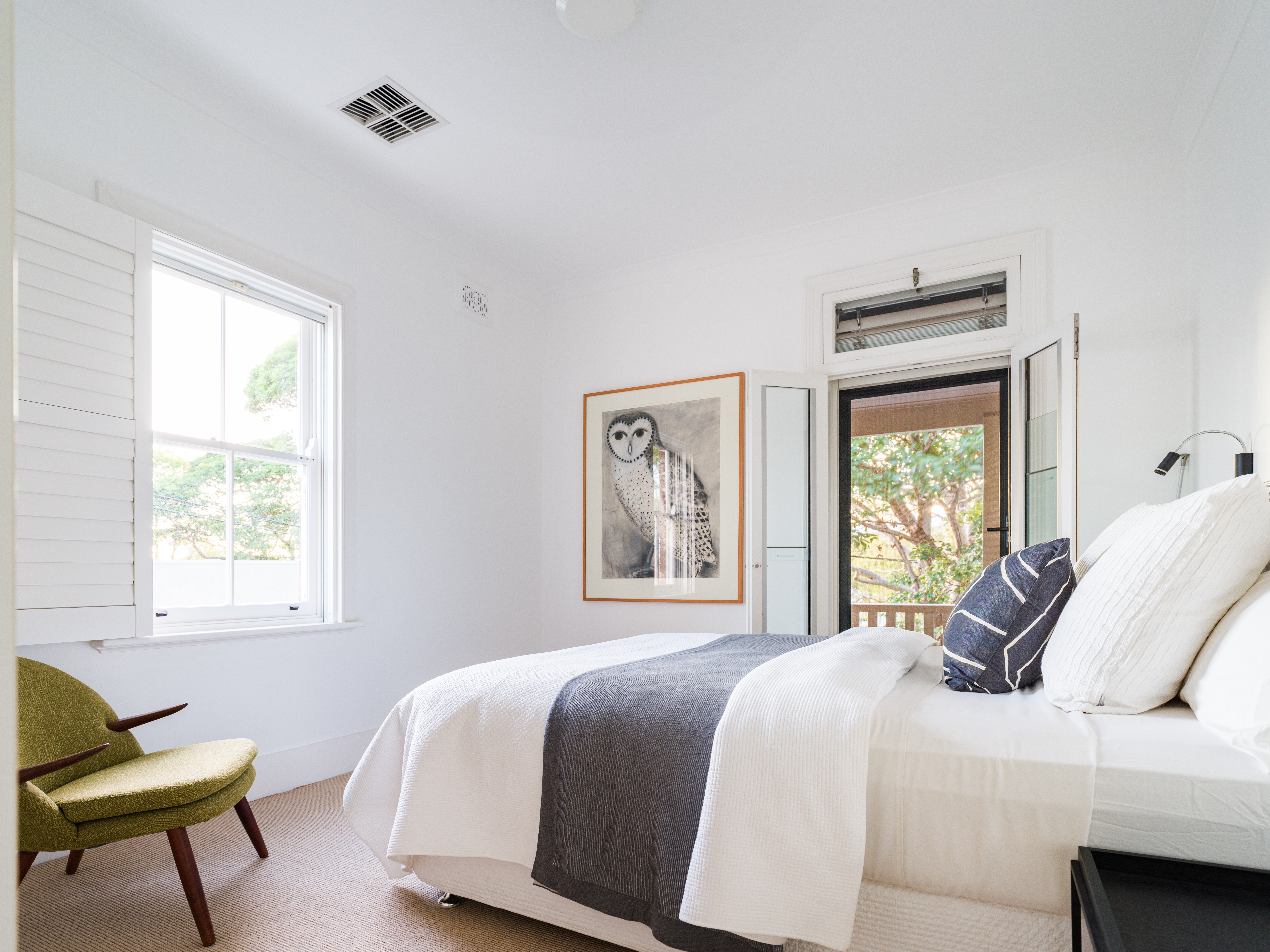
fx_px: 587
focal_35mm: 16
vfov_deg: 78.1
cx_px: 635
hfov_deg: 94.5
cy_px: 476
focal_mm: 21
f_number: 5.6
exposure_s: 8
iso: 200
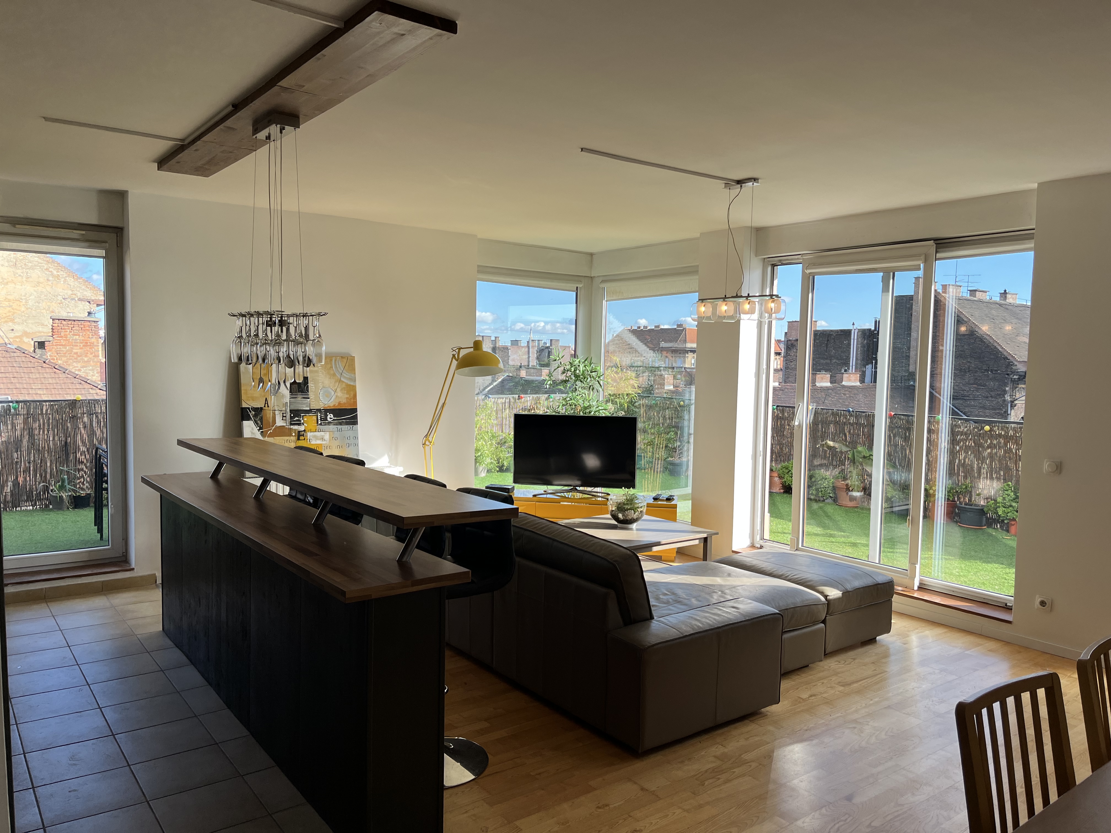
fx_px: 834
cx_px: 556
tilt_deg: -4.7
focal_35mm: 26
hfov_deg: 67.3
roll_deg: -0.9
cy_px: 416
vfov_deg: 53.1
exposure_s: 1/602
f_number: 1.6
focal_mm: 5.1
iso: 50
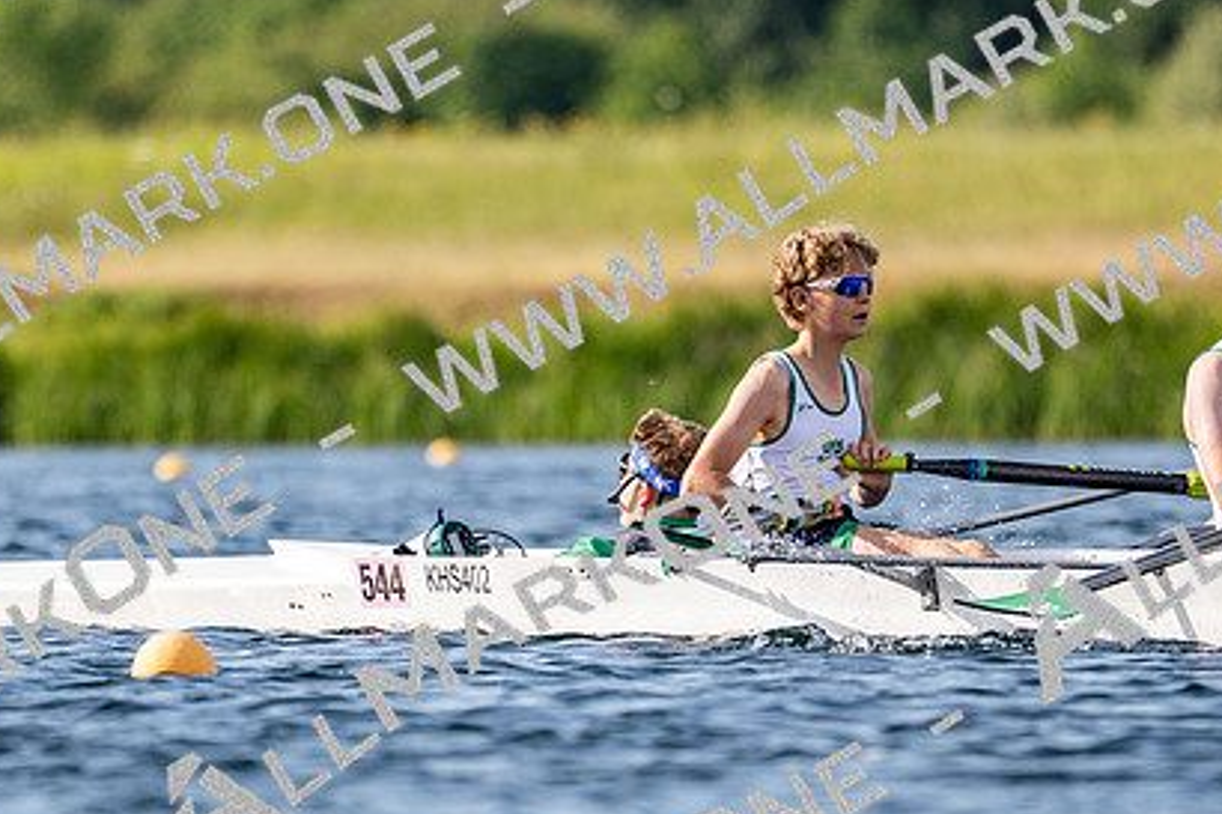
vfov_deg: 1.6
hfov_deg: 2.4
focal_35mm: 850
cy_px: 422
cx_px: 772
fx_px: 28840
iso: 360
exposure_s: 1/2500
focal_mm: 400
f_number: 4.5
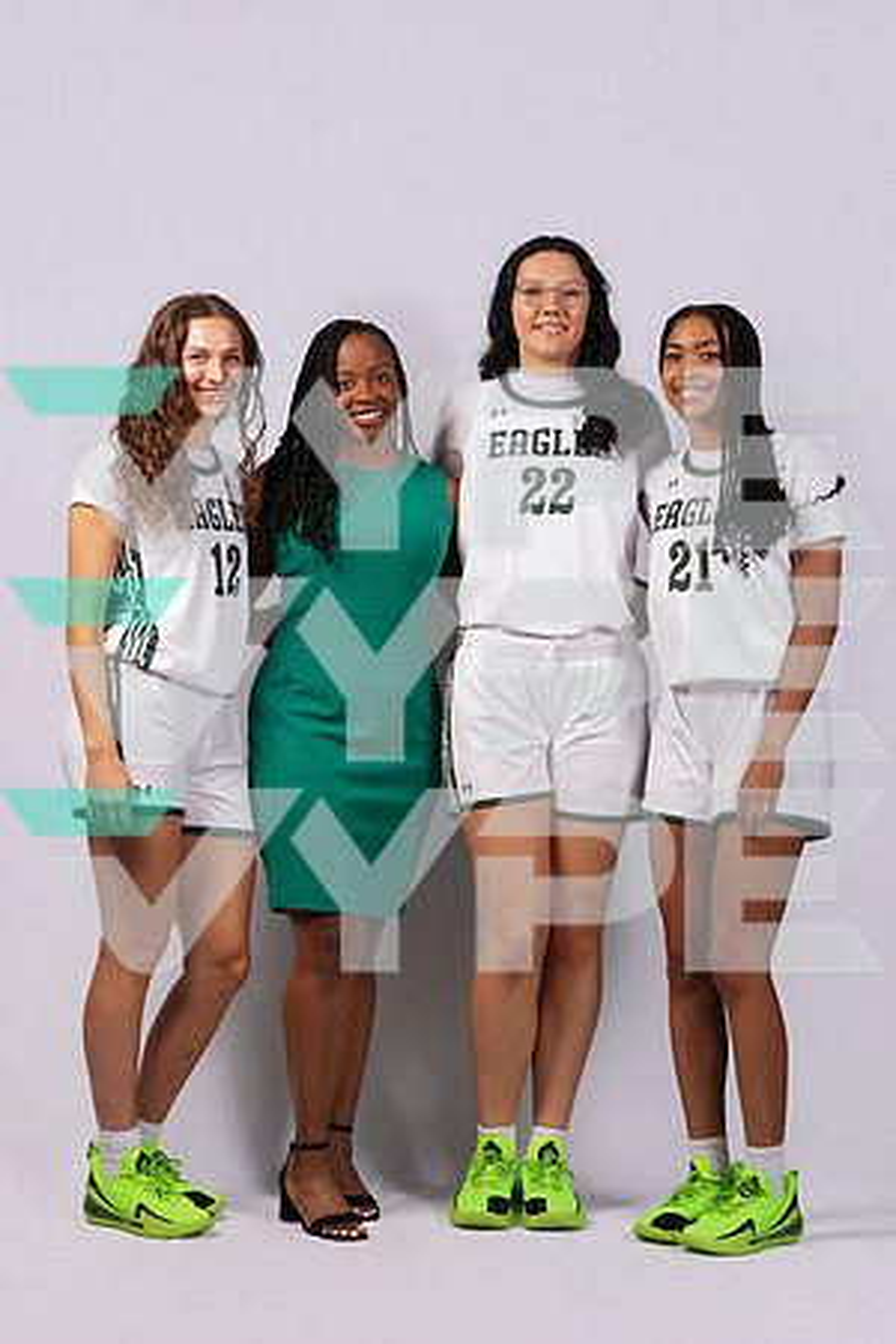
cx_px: 448
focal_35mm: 70
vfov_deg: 28.8
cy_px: 672
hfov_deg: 19.5
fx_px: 2613
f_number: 11
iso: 160
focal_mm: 70
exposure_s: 1/125
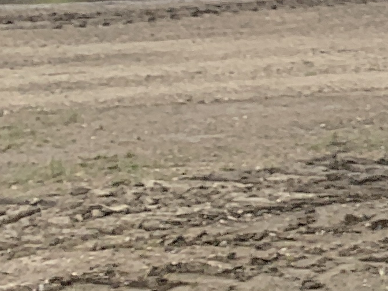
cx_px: 1161
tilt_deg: +1.3
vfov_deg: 9.3
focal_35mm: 156
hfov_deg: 9.7
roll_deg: -1.0
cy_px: -124
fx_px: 1749
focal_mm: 4.25
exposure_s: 1/1011
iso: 25
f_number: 1.8
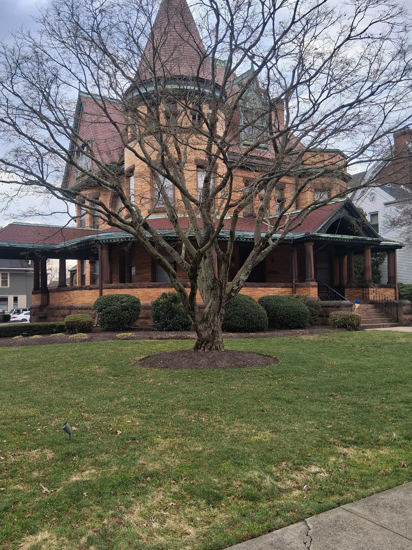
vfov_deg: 58.4
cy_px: 275
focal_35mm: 31
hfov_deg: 45.3
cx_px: 173
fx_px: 492
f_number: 1.8
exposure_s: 1/215
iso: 25
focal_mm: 3.98
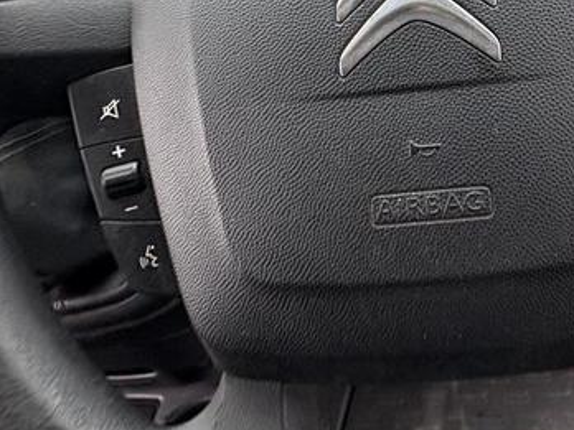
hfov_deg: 46.4
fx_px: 597
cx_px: 515
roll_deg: +14.6
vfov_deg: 39.0
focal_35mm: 36
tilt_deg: -33.8
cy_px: 129
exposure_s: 1/119
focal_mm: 2.22
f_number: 2.2
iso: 125
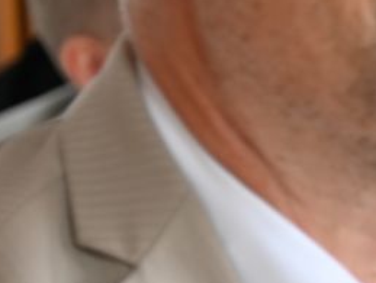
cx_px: 889
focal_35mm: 469
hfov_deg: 4.1
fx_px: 5101
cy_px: 287
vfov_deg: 3.2
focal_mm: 78
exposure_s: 1/125
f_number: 4
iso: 560
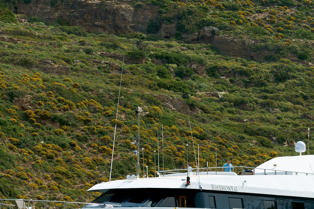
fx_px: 1622
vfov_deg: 7.4
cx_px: 245
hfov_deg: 11.0
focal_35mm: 186
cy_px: 164
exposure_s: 1/400
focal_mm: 80
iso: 100
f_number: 7.1
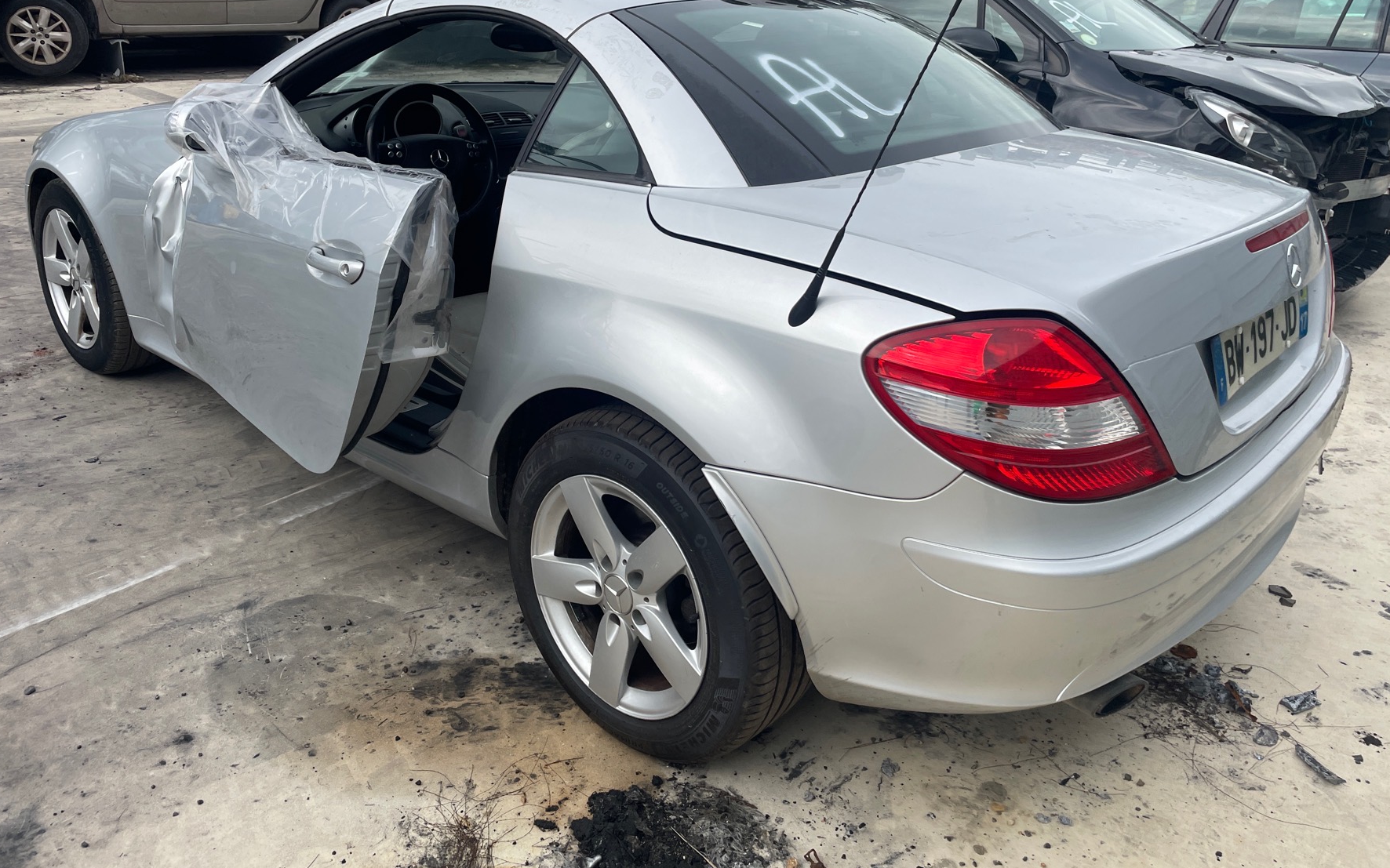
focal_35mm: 28
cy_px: 361
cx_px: 697
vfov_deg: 44.4
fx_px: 1061
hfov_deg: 66.5
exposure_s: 1/3125
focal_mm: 4.2
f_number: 1.6
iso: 32
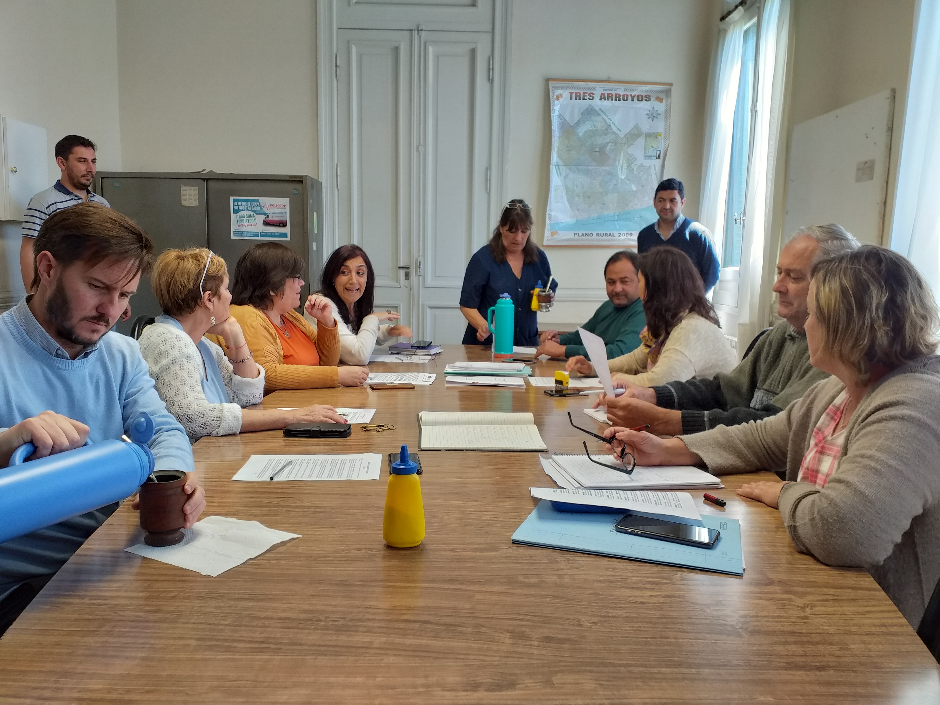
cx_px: 470
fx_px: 706
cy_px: 352
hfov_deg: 67.3
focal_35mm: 26
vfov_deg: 53.1
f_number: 1.9
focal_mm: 3.6
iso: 50
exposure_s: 1/50
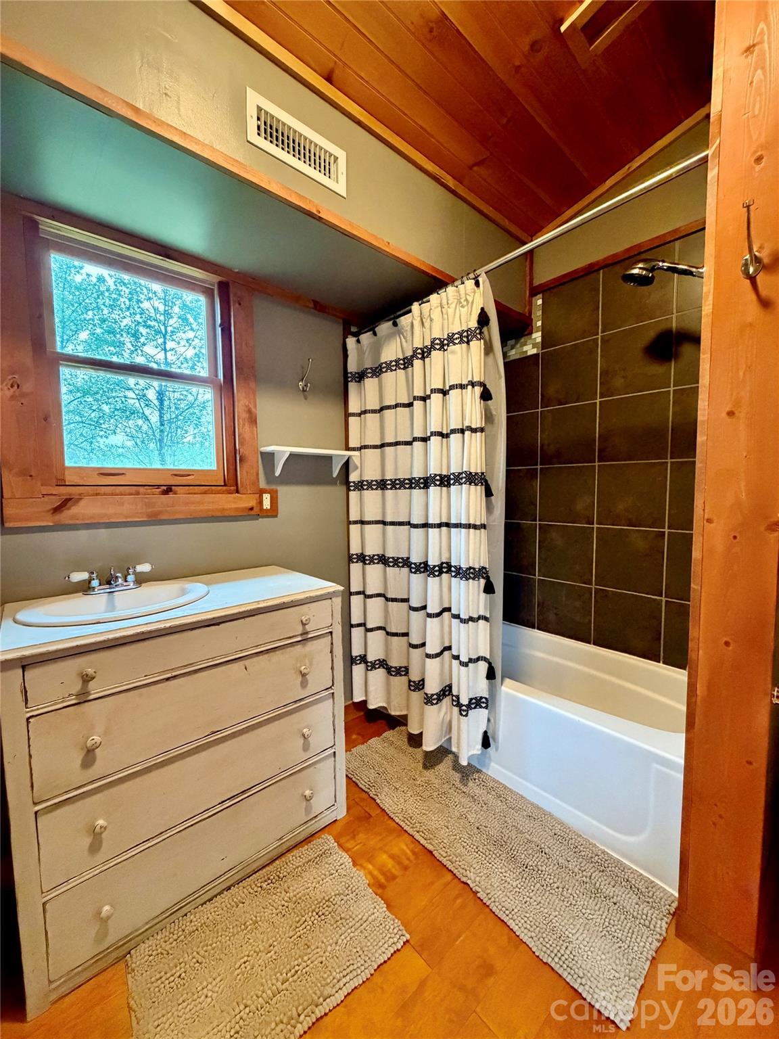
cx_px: 390
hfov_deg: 85.7
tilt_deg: -4.9
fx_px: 420
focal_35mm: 14
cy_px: 520
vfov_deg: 102.1
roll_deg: +0.7
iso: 800
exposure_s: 1/60
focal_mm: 2.22
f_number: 2.2
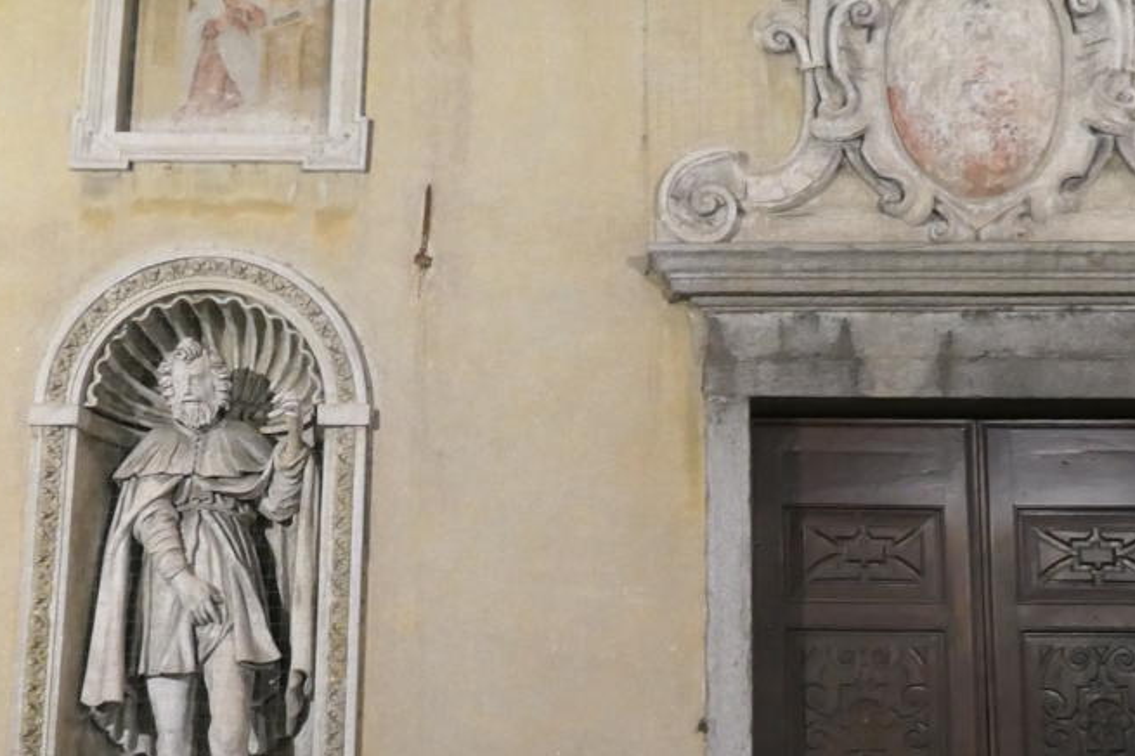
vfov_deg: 24.4
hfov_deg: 36.2
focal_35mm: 55
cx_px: 612
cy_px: 546
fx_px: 1733
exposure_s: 1/40
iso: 1600
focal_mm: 8.8
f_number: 3.3
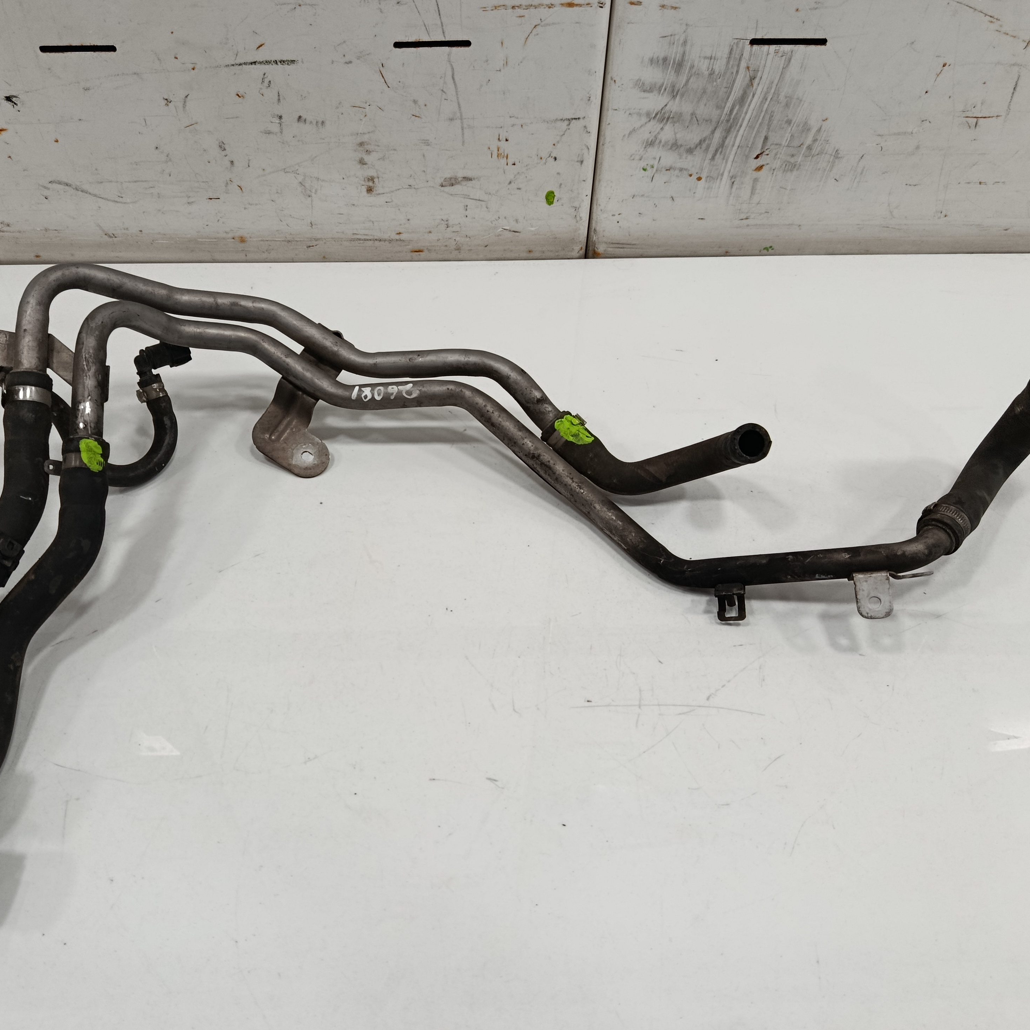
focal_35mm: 29
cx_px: 461
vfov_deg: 55.6
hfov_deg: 55.5
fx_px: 976
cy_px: 516
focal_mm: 5.24
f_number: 1.7
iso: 900
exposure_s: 1/100
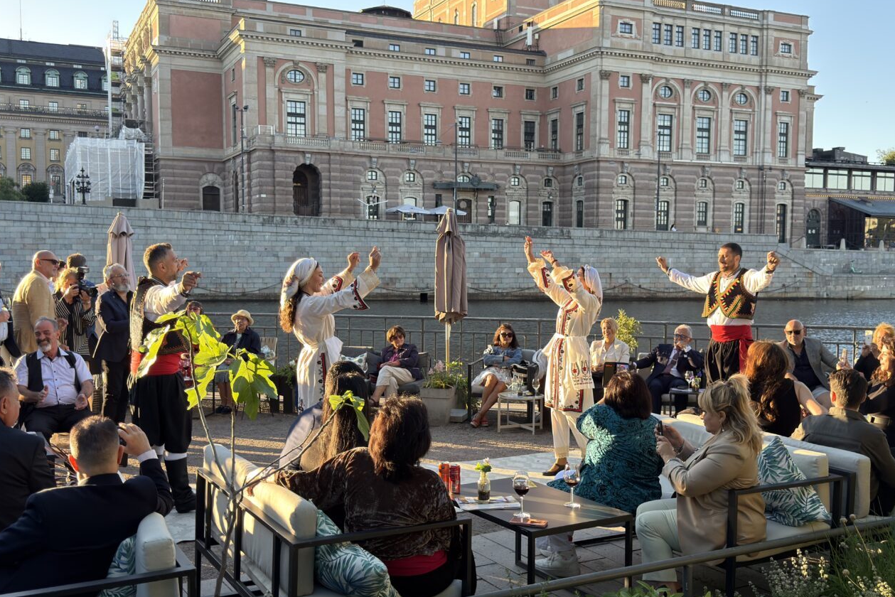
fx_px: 920
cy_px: 311
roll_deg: -0.3
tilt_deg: -3.5
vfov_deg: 36.0
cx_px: 445
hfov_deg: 51.9
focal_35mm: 37
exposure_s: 1/576
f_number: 1.78
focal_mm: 6.76
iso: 80
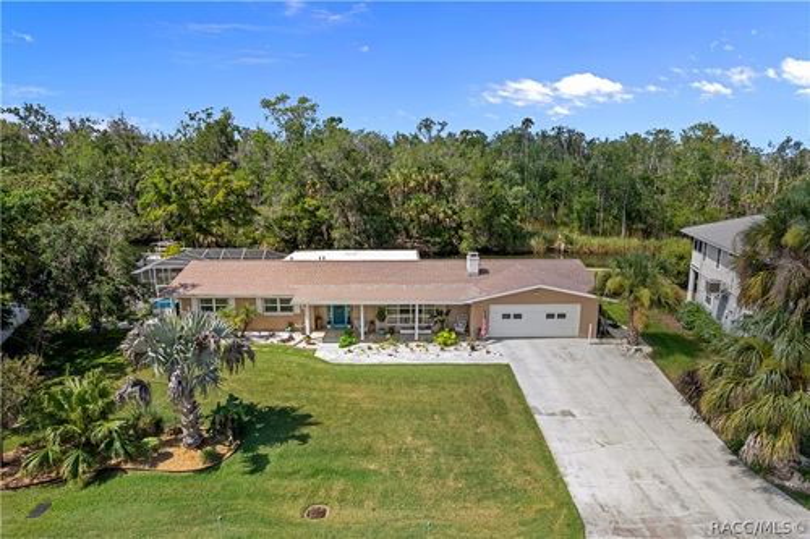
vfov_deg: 57.2
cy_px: 270
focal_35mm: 22
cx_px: 405
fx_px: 495
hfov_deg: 78.6
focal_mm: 8.38
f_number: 2.8
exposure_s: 1/2500
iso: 100
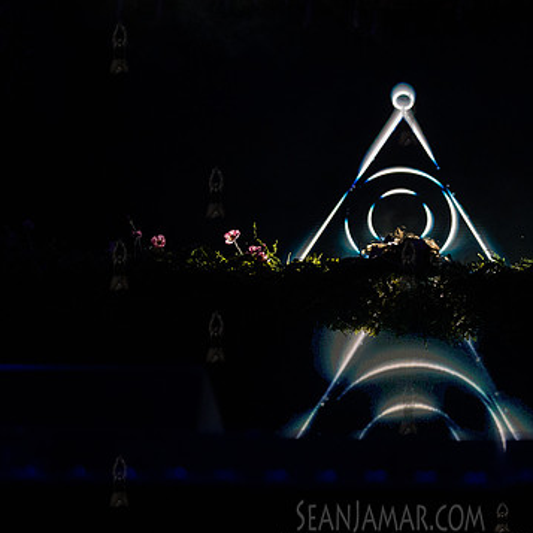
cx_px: 408
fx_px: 1202
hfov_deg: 24.7
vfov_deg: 25.0
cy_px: 264
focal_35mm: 69
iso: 6400
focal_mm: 50
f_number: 2.8
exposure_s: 1/320
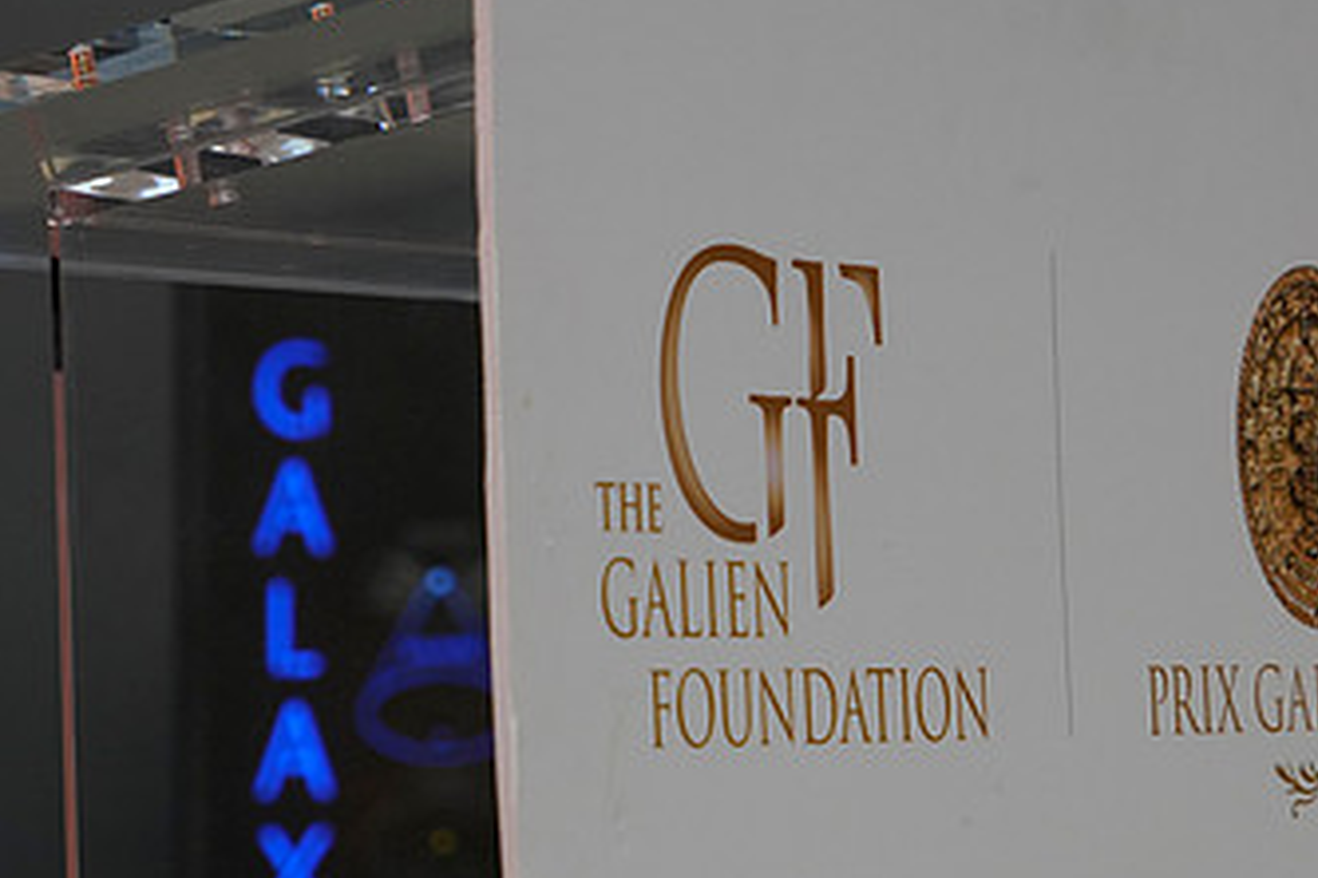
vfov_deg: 6.7
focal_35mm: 204
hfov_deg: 10.1
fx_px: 7468
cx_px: 1017
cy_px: 488
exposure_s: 1/125
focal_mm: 117
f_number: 8
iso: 1600
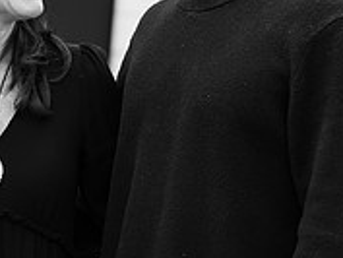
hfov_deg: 6.0
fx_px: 3272
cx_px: -124
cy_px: 3
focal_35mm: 330
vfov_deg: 4.5
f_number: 4
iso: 640
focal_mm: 105
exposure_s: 1/125
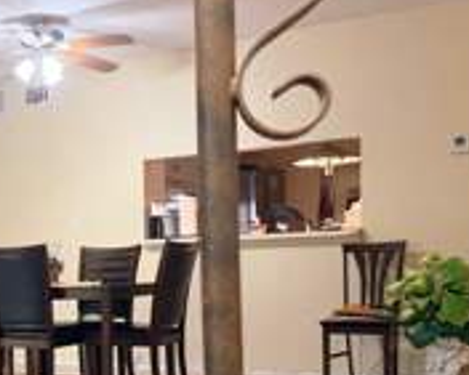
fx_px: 889
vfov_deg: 23.4
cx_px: 43
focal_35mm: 64
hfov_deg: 28.4
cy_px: 314
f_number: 1.78
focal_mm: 6.76
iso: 320
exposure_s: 1/60
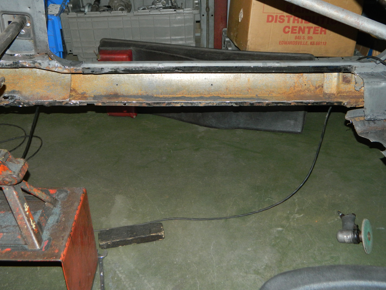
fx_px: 491
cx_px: 191
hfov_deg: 42.9
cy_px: 136
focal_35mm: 44
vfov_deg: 32.9
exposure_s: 1/40
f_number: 3.5
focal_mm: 7.3
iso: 200
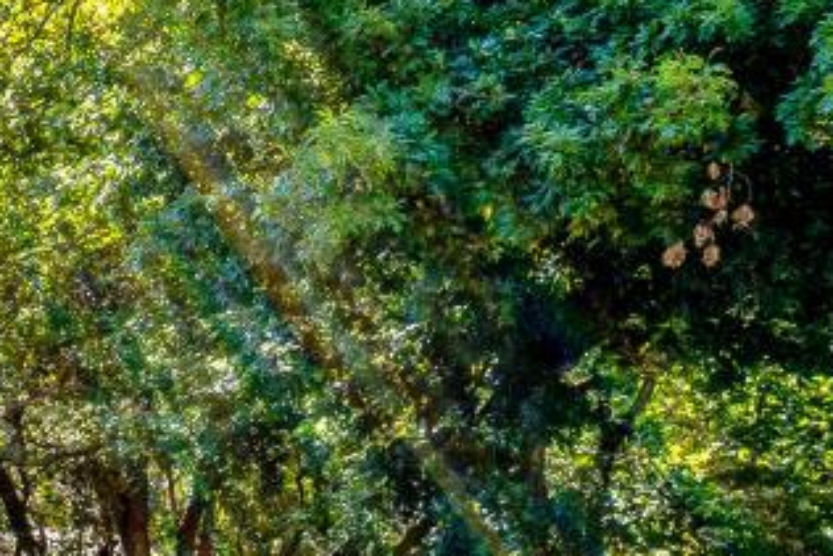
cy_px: 543
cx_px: -706
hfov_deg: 19.3
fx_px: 1759
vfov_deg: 17.6
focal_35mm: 76
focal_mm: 16
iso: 400
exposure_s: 1/250
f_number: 11
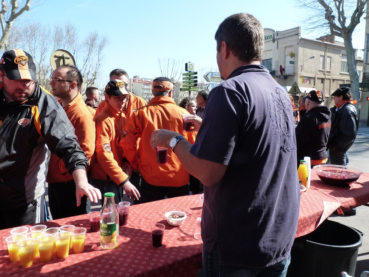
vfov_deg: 54.9
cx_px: 184
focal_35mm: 25
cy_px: 138
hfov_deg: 69.4
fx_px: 266
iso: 125
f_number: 4.5
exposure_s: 1/200
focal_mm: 4.5
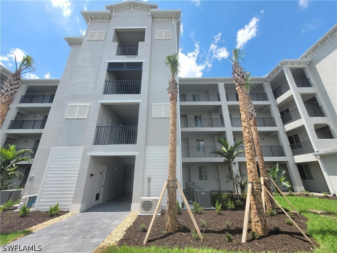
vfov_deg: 89.9
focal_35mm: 13
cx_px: 168
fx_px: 127
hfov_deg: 106.2
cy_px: 126
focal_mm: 1.74
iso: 40
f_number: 2.2
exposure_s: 1/1157
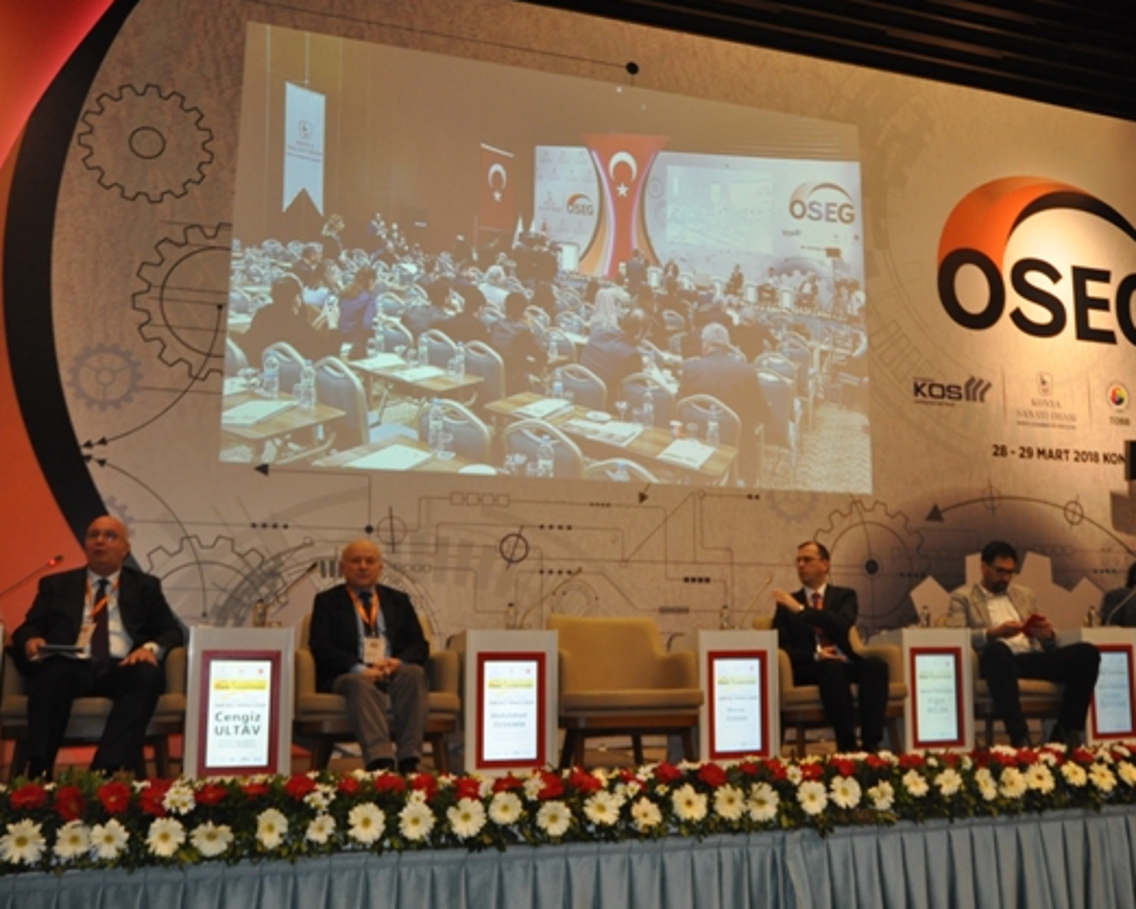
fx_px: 1278
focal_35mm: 38
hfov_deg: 47.8
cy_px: 457
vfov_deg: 39.2
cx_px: 650
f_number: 3.5
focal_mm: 22
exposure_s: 1/60
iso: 800
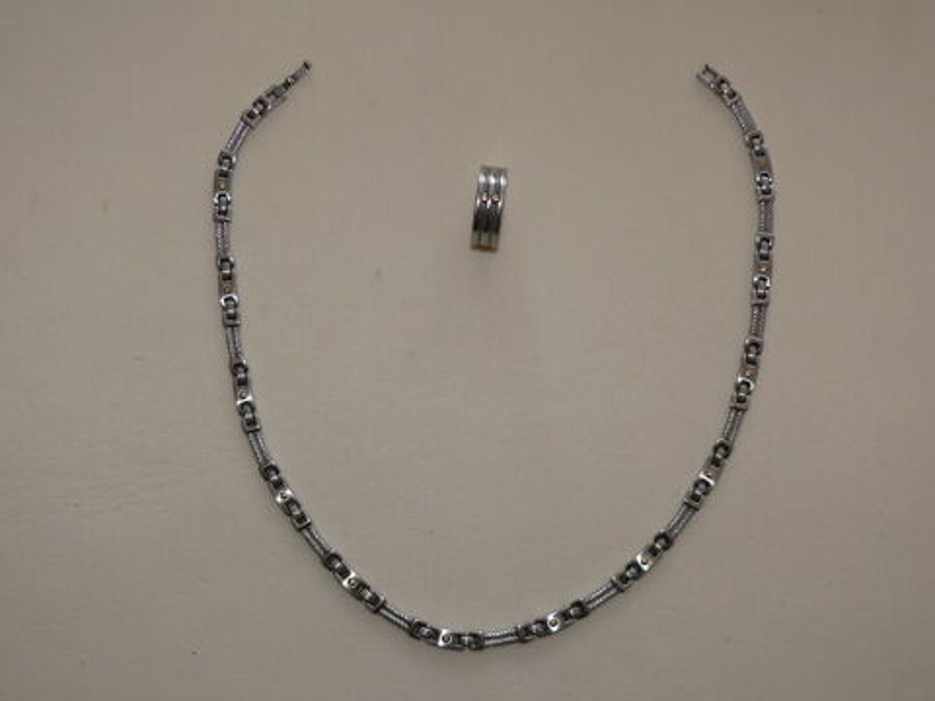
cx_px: 468
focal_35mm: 48
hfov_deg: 39.7
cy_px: 350
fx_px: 1297
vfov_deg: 30.3
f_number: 3.2
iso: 100
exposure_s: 1/30
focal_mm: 9.3
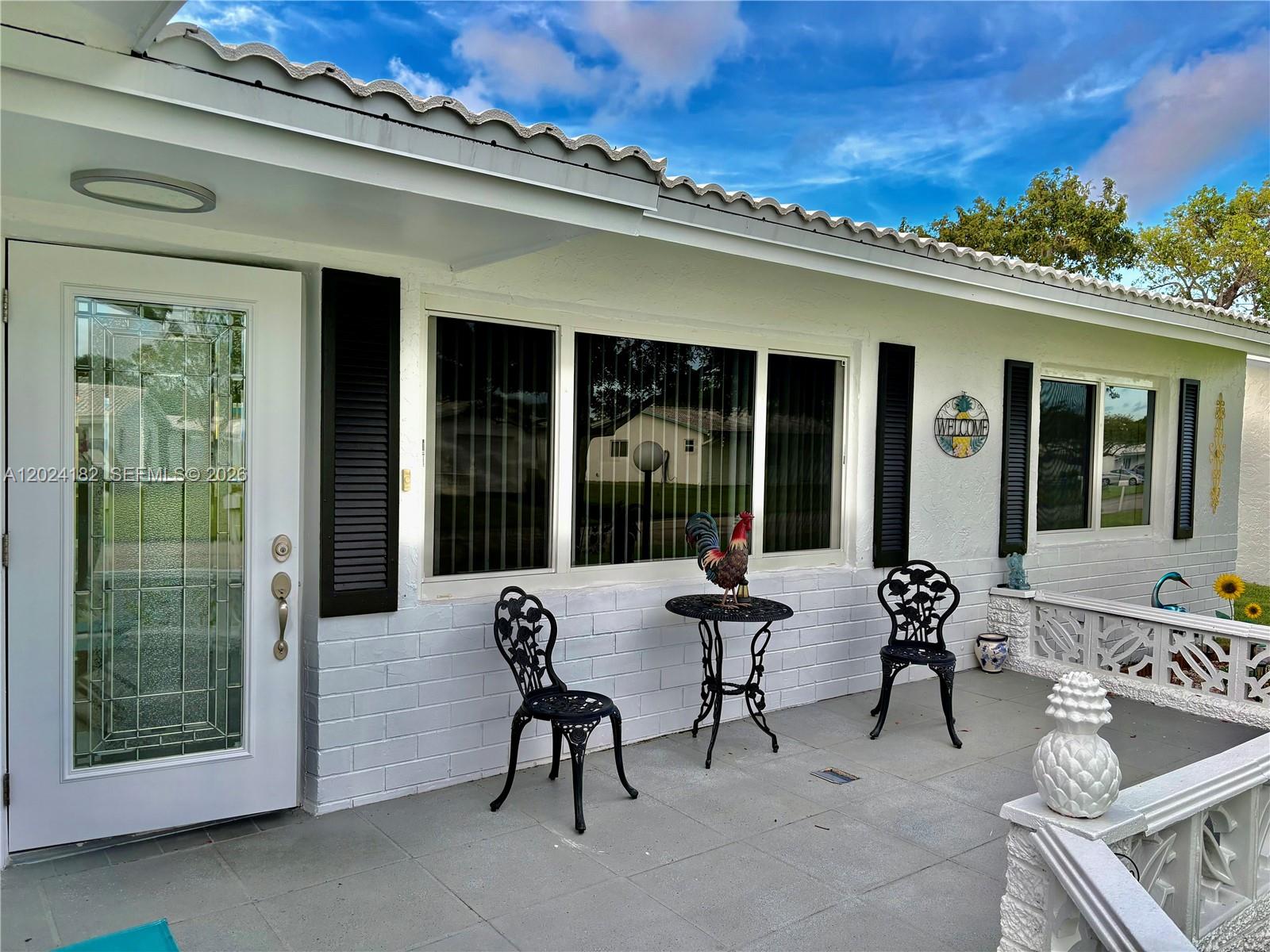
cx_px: 635
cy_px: 476
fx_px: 954
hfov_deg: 67.3
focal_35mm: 26
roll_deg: -1.0
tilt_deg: -1.7
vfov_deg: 53.1
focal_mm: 5.96
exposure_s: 1/407
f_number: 1.6
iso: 50
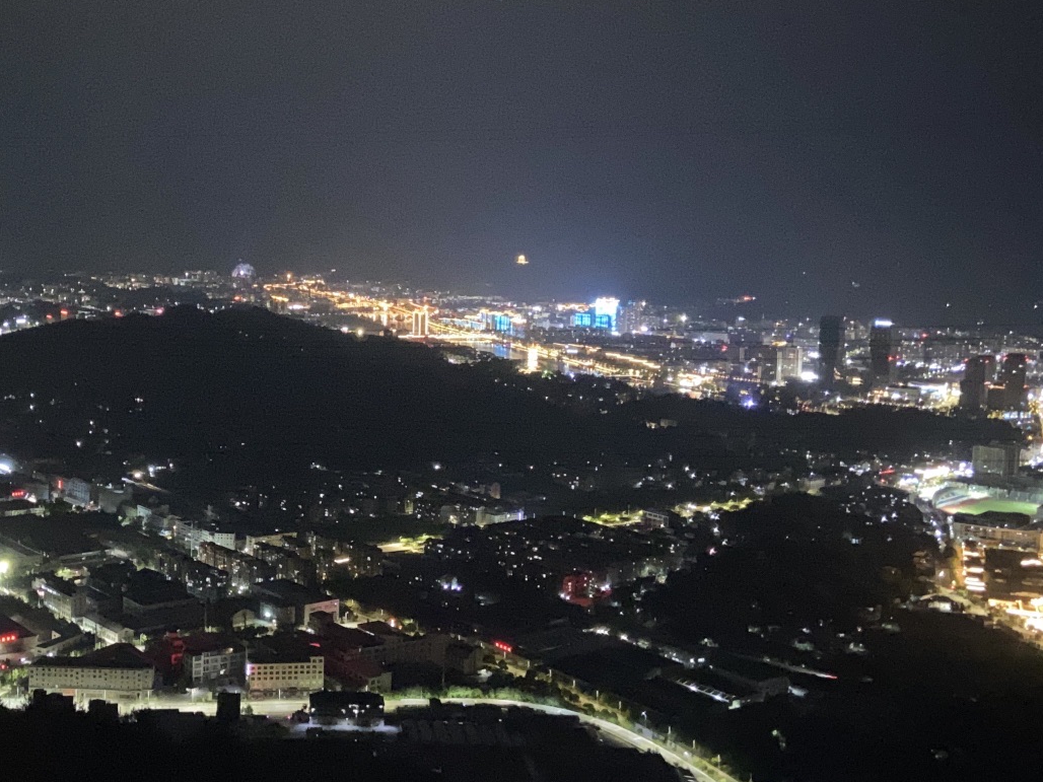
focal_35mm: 51
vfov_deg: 28.5
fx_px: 1537
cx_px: 241
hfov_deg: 36.5
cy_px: 307
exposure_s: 1/4
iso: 1000
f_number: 1.8
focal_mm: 4.25
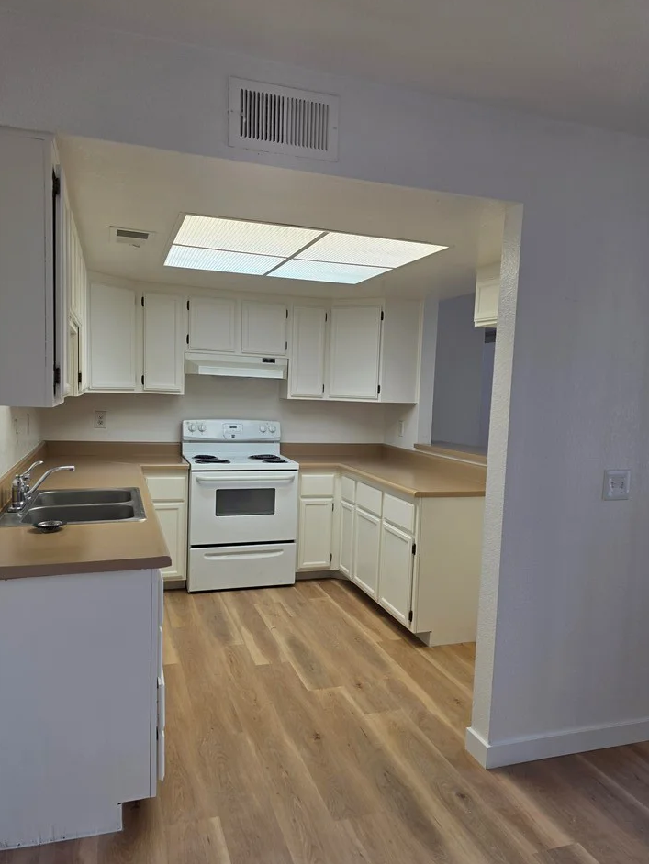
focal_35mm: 25
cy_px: 457
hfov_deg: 54.9
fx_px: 625
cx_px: 317
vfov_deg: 69.3
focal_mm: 6.3
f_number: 1.7
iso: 64
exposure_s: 1/120
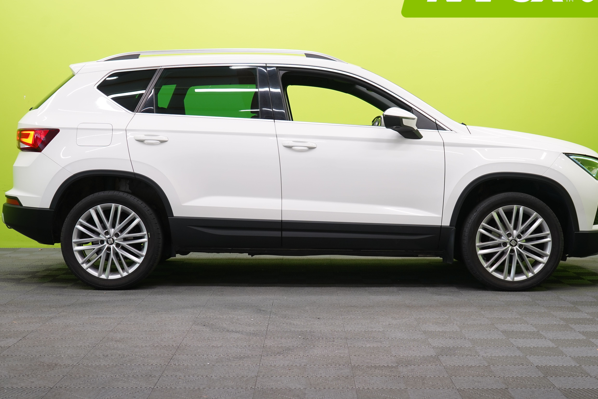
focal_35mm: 58
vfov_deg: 23.4
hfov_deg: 34.5
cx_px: 311
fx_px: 963
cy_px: 173
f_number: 5
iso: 400
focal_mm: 48
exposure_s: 1/30
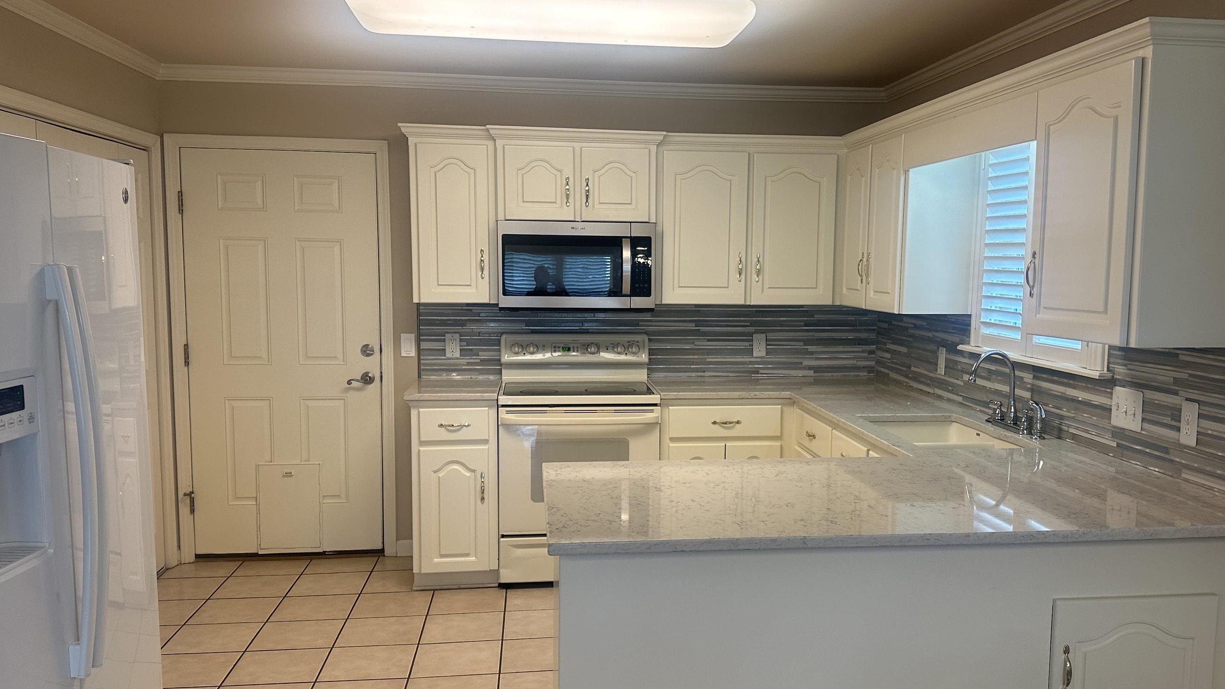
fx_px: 1007
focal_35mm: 31
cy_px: 365
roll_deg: -0.9
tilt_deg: -6.0
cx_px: 670
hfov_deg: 62.5
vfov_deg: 37.8
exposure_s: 1/120
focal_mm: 6.86
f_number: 1.78
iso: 125
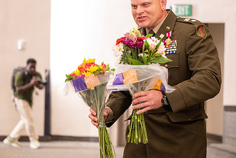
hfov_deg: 20.0
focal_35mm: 102
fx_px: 669
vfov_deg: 13.4
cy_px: 70
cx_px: 100
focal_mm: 70
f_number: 2.8
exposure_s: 1/200
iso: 5000
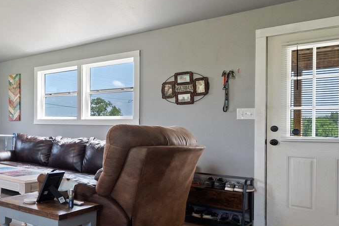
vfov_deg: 36.8
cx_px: -13
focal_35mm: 36
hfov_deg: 43.9
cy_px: 129
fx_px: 339
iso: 200
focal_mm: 16
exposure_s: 1/3
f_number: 8
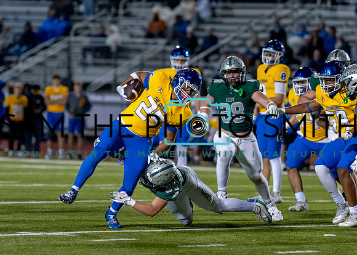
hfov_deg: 6.4
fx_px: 3186
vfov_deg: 4.6
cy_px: 103
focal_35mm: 314
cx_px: 159
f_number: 1.8
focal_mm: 135
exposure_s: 1/1250
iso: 2000
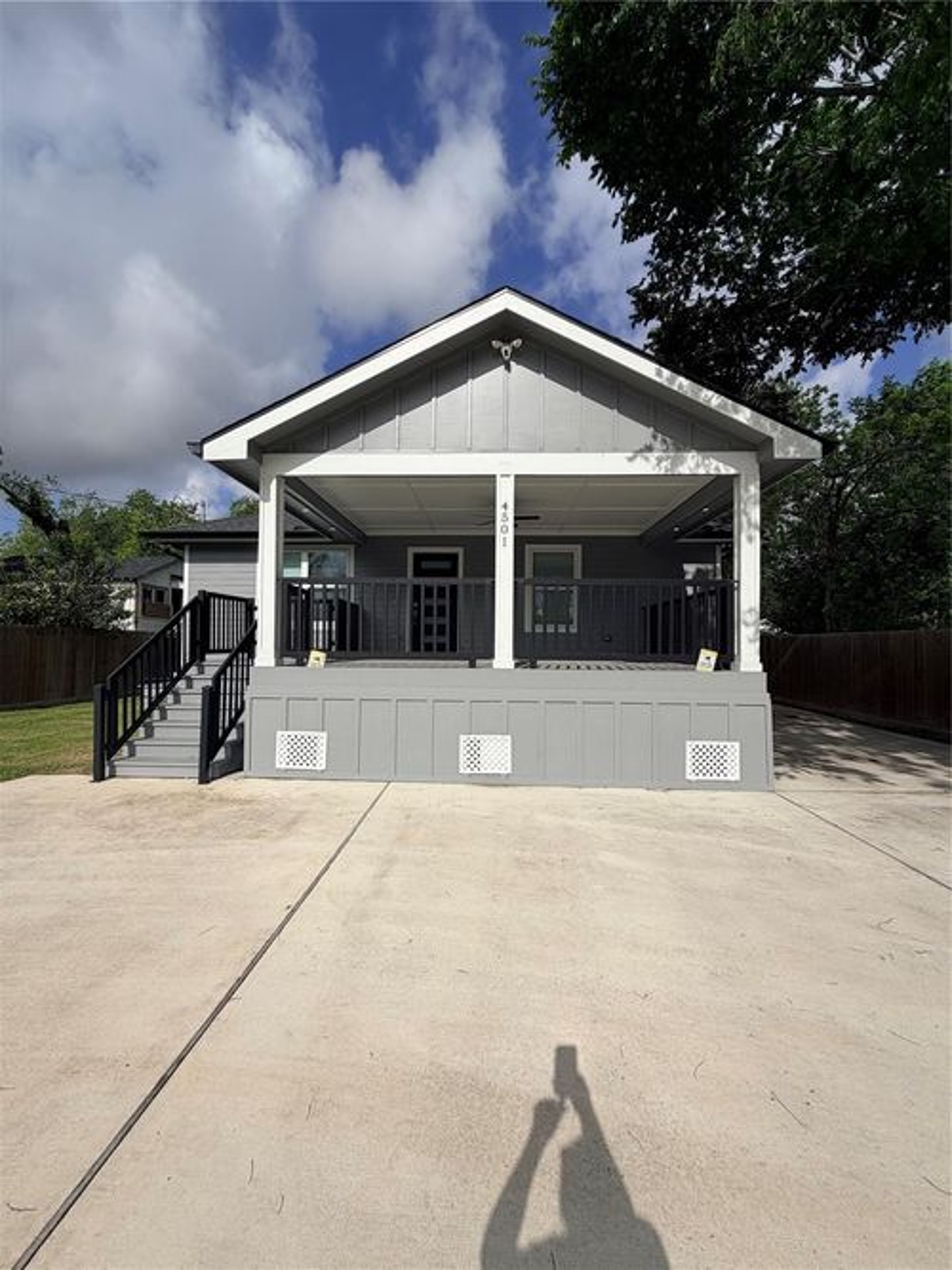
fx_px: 514
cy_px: 635
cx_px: 476
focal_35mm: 14
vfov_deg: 102.1
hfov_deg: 85.7
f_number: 2.2
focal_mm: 2.22
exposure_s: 1/2237
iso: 20
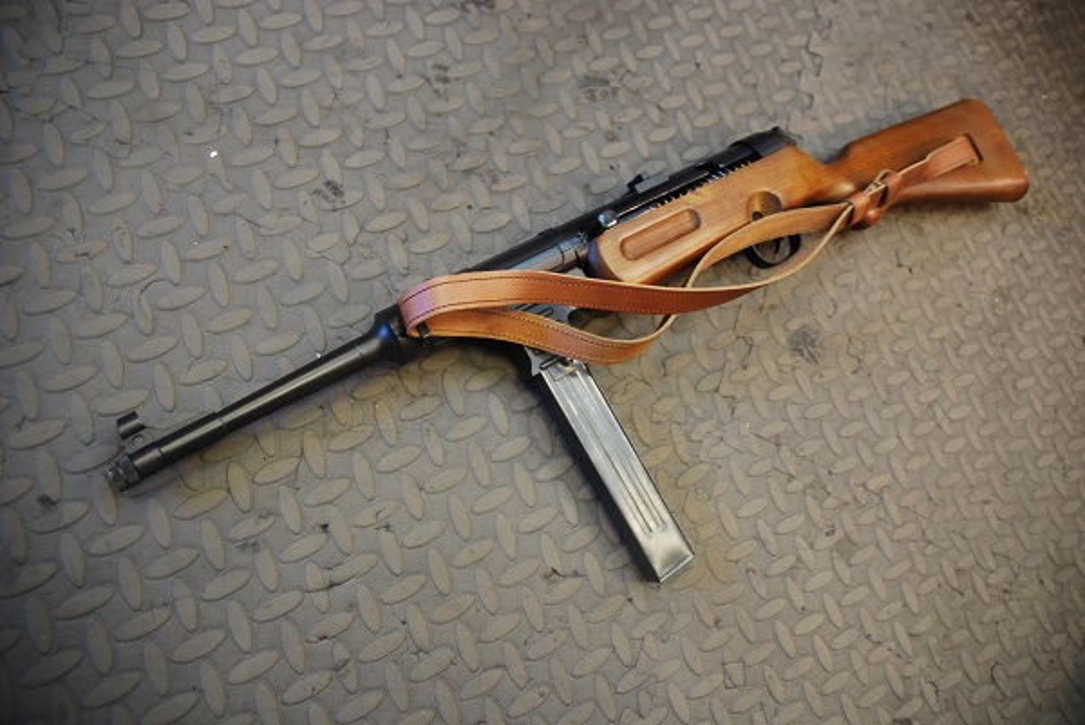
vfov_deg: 48.0
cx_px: 542
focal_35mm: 27
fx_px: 814
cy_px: 362
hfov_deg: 67.3
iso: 450
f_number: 3.5
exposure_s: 1/30
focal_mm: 18
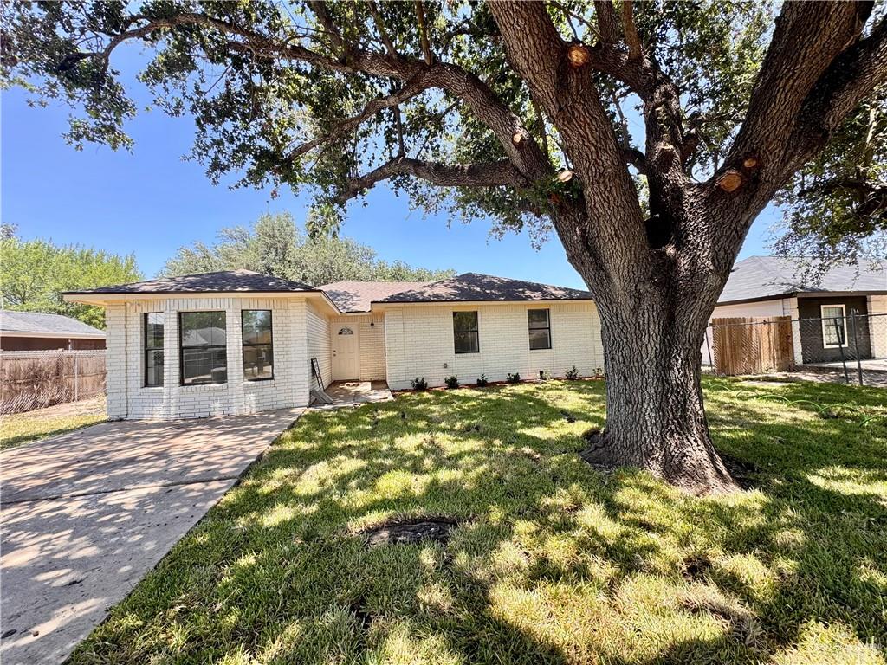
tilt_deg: +2.2
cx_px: 444
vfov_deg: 85.7
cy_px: 332
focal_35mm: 14
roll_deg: +2.5
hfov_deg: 102.1
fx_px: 359
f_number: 2.2
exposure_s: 1/250
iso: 40
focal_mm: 2.22
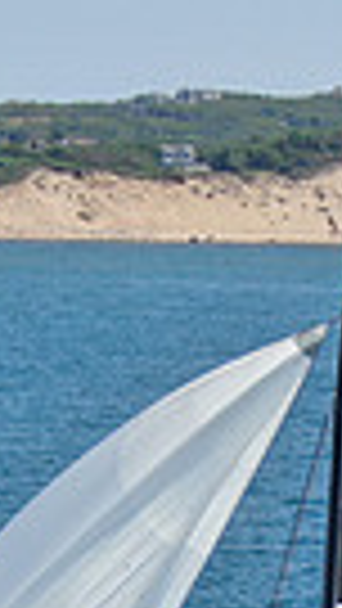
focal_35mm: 224
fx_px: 3609
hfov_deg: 5.4
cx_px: 126
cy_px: 935
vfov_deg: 9.3
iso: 100
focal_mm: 8.6
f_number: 3.8
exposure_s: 1/640
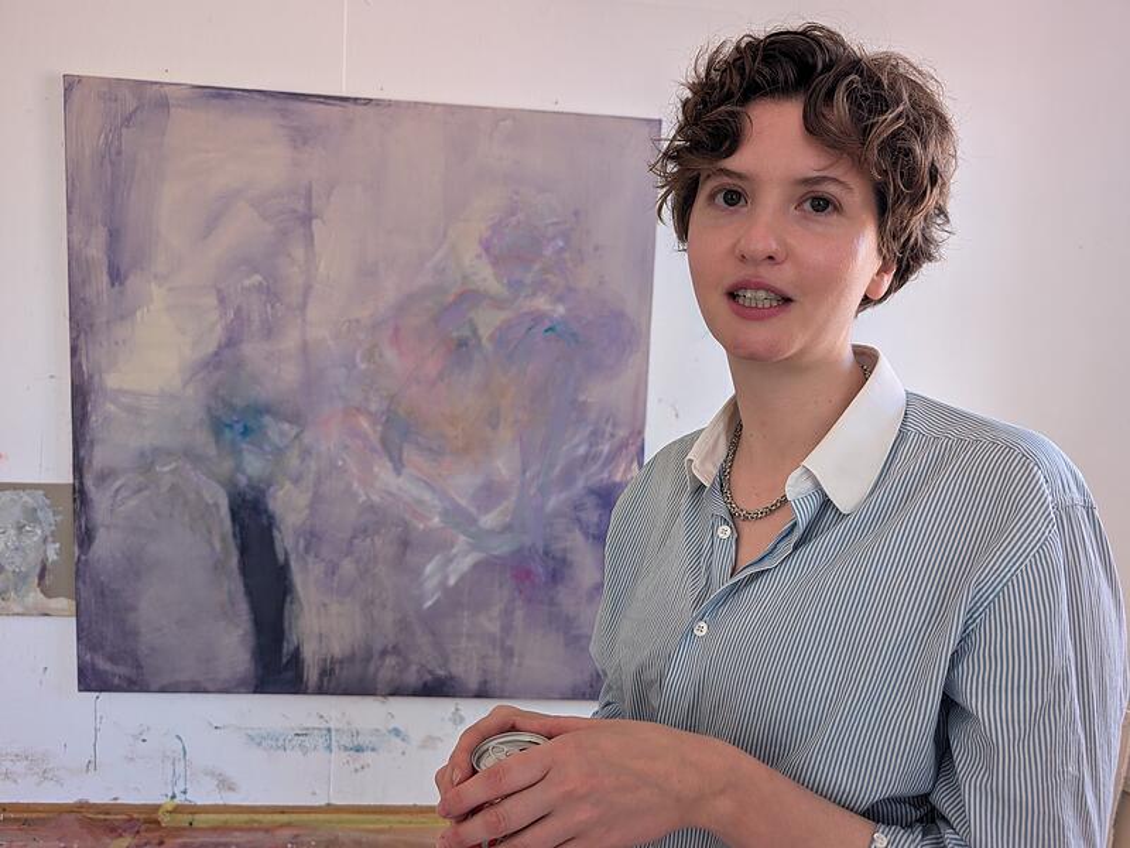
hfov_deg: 71.6
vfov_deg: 56.8
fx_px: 783
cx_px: 565
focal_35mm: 24
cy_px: 424
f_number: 1.68
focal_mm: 6.9
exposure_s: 1/55.4
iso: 52
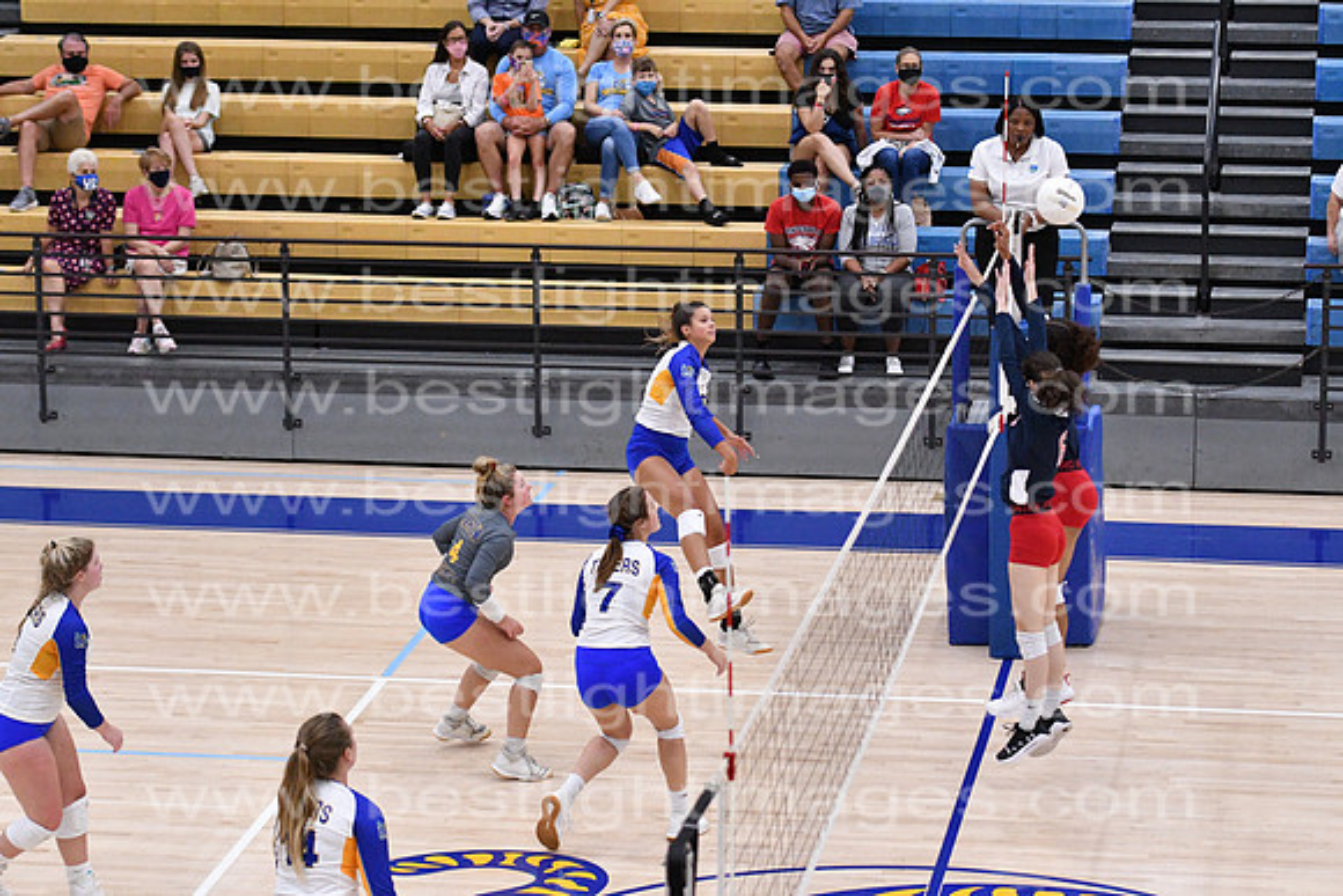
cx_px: 672
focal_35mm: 120
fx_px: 4478
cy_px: 448
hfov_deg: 17.1
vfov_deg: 11.4
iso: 6400
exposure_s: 1/1000
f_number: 3.2
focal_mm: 80
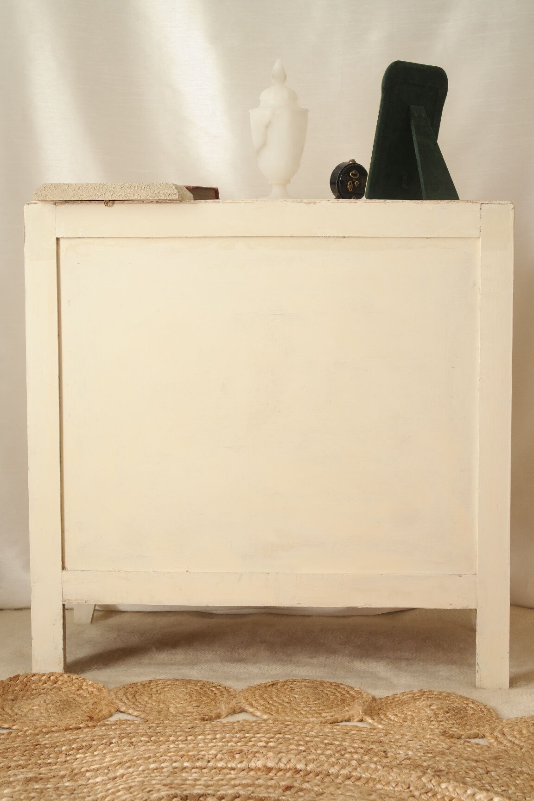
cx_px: 267
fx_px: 1535
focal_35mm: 69
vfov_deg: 29.2
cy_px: 400
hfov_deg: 19.7
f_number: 5.6
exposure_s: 1/30
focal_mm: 45
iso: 400
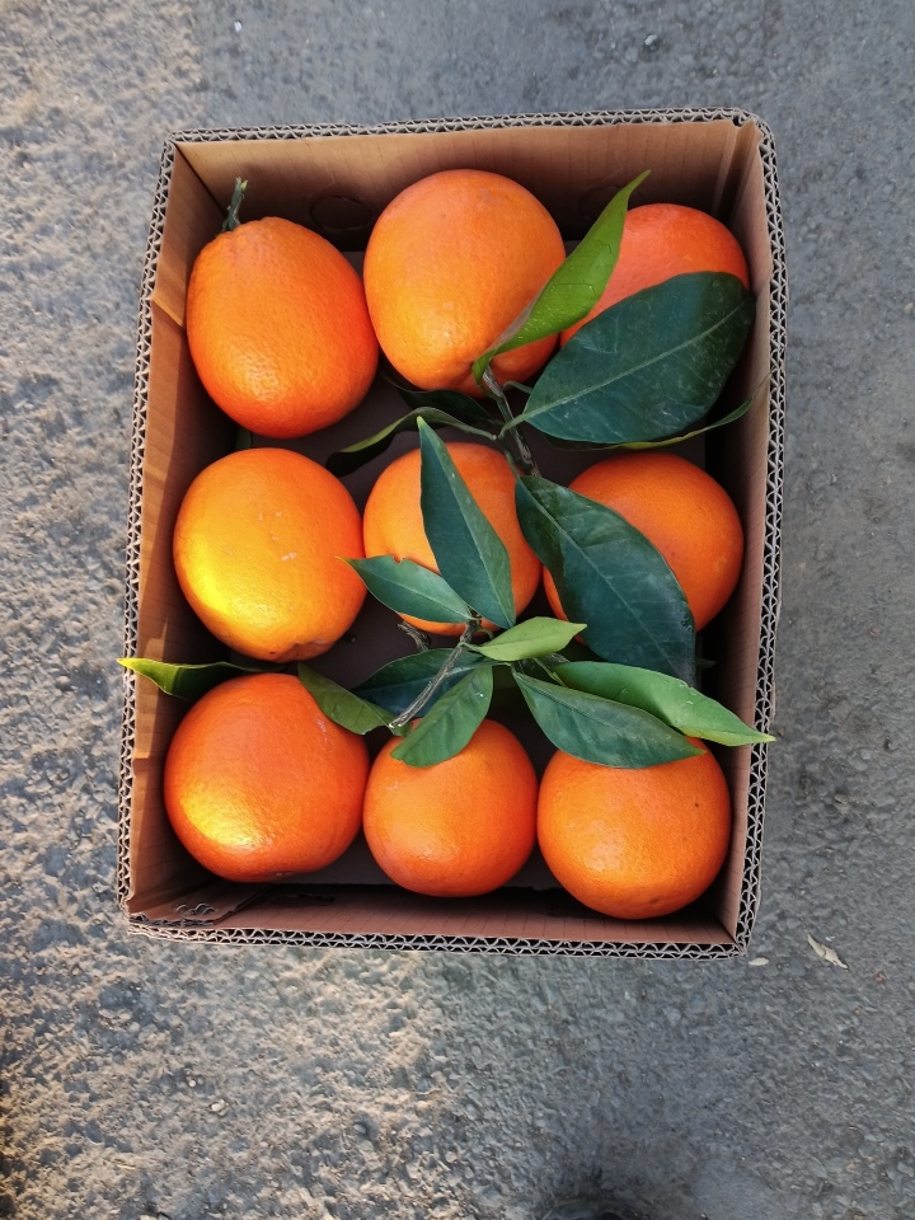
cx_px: 458
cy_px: 663
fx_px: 1057
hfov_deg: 46.8
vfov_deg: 59.9
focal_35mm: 30
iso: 106
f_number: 1.8
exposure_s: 1/100
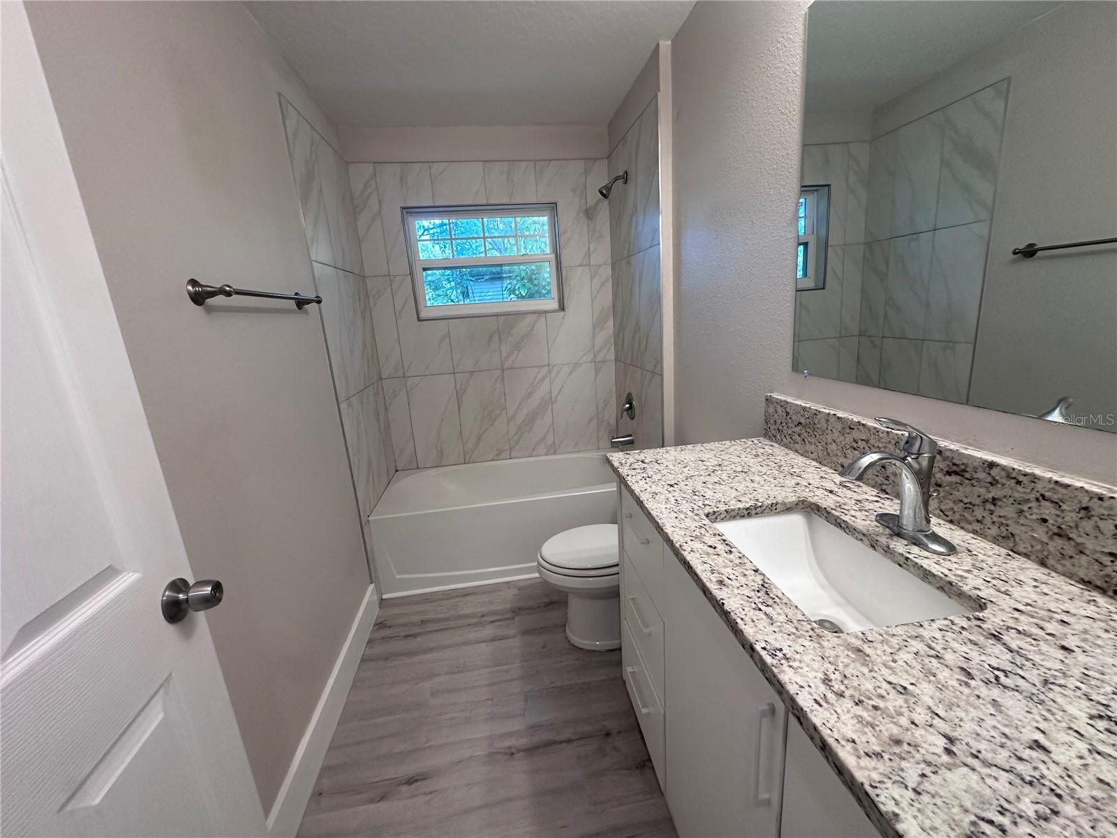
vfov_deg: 85.7
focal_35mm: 14
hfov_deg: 102.1
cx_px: 558
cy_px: 419
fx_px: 452
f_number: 2.2
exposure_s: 1/120
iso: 160
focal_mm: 2.22
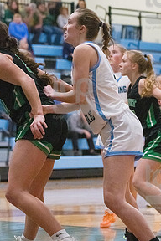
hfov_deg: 8.4
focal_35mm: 164
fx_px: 1100
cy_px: 96
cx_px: 73
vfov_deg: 12.5
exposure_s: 1/1600
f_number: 4.5
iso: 10000
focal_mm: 105
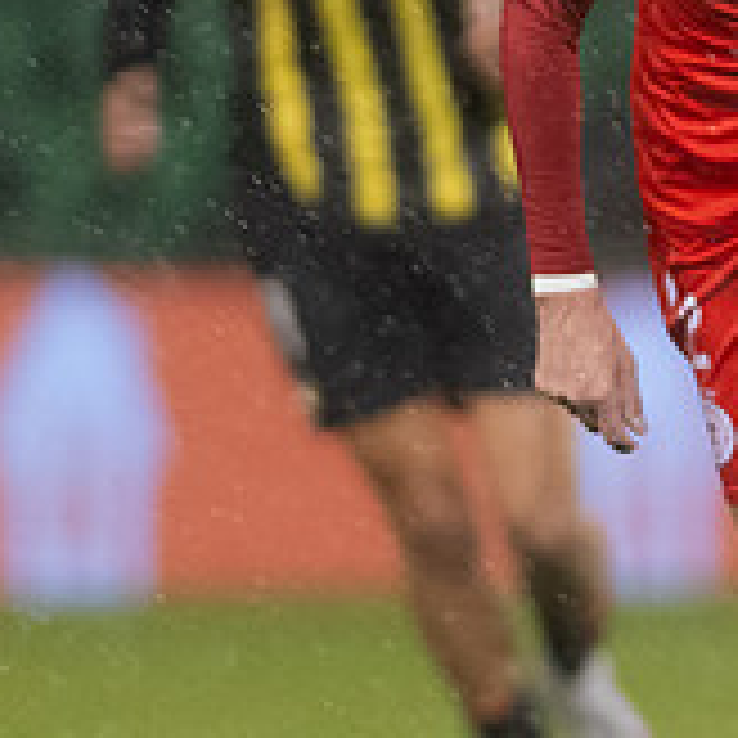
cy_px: 126
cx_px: 1353
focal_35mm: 1809
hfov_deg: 1.0
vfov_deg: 1.0
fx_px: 43634
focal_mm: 300
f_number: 2.8
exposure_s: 1/1000
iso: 2000
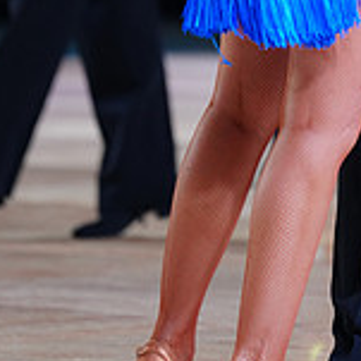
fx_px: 6124
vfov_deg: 3.4
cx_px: 317
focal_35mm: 519
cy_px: -196
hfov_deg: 3.4
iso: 640
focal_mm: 159
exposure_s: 1/400
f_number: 2.8
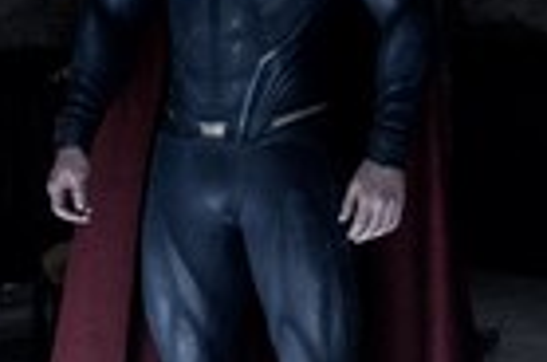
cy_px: 161
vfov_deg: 7.1
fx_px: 2911
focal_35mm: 192
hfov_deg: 10.7
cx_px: 98
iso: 2000
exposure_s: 1/160
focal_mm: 38
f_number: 4.5
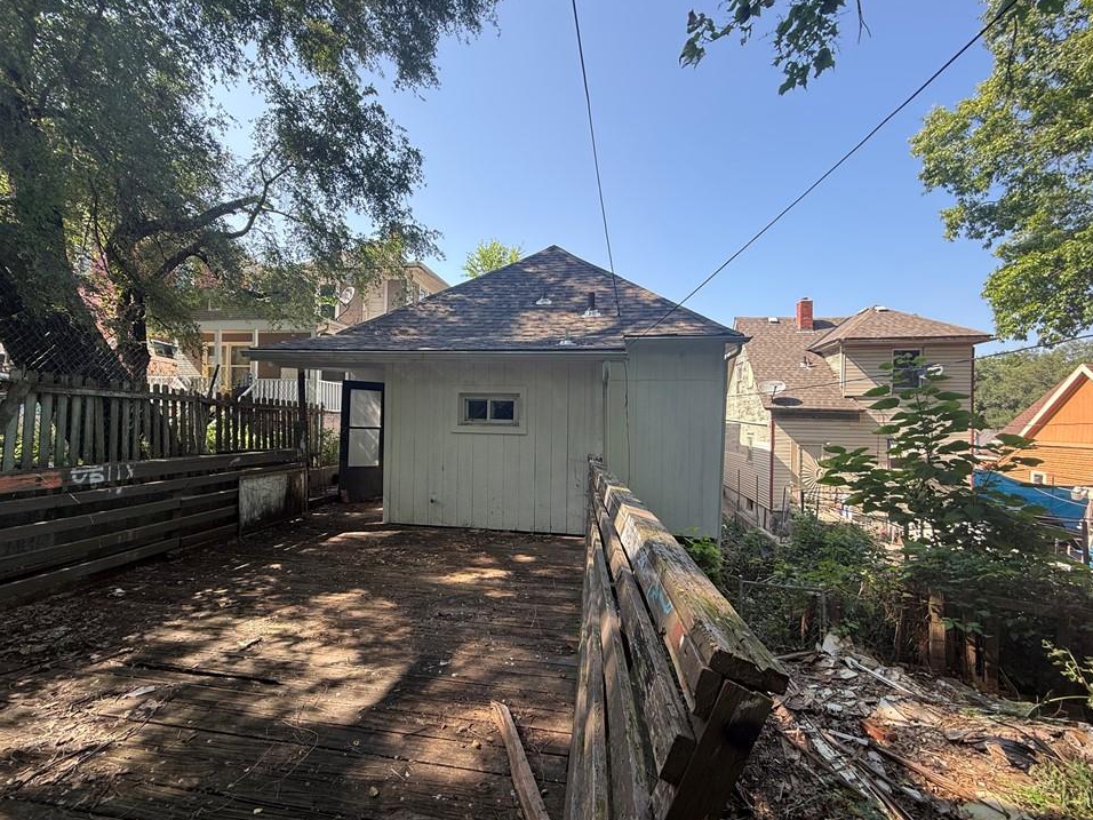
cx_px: 529
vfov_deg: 81.7
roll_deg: -1.5
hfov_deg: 98.1
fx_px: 474
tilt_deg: +4.0
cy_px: 416
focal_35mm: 15
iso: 50
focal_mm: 2.22
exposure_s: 1/165
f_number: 2.2
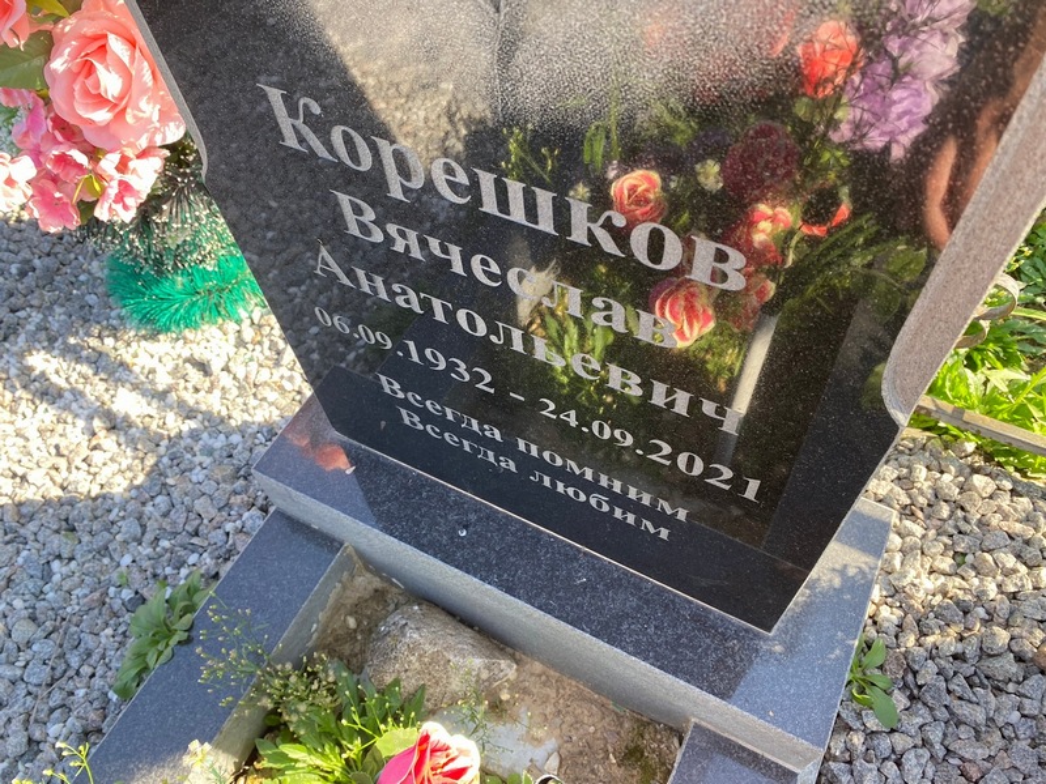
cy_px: 392
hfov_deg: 67.3
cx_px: 523
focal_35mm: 26
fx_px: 786
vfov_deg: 53.1
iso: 32
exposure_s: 1/156
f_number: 1.8
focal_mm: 4.25
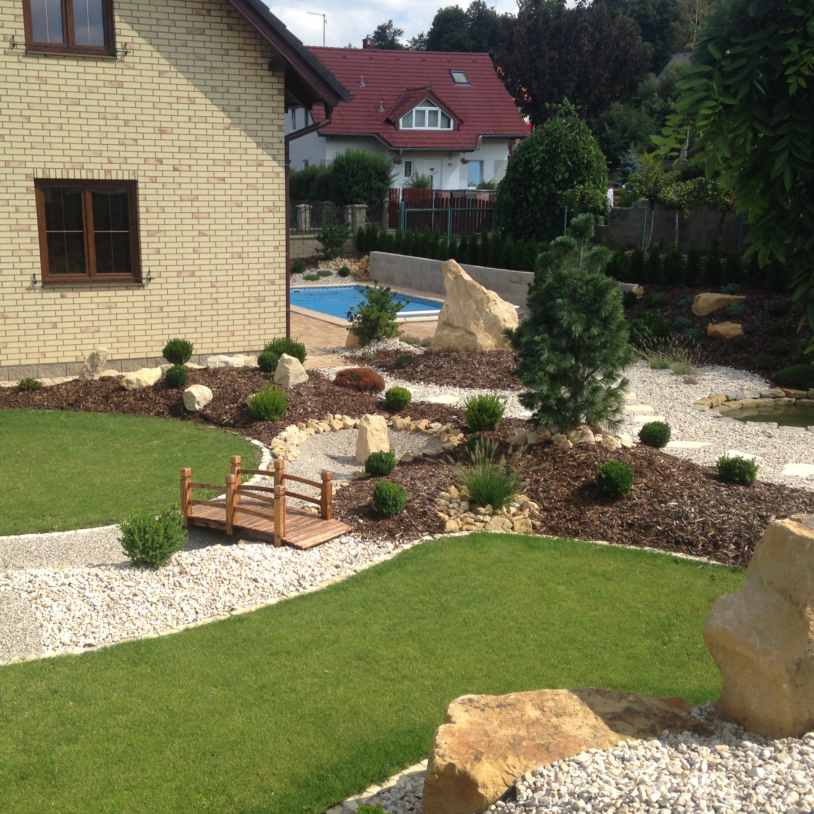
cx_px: 331
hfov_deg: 39.9
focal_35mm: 42
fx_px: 1117
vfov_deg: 40.0
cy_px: 439
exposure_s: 1/1323
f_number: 2.4
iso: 50
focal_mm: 4.12
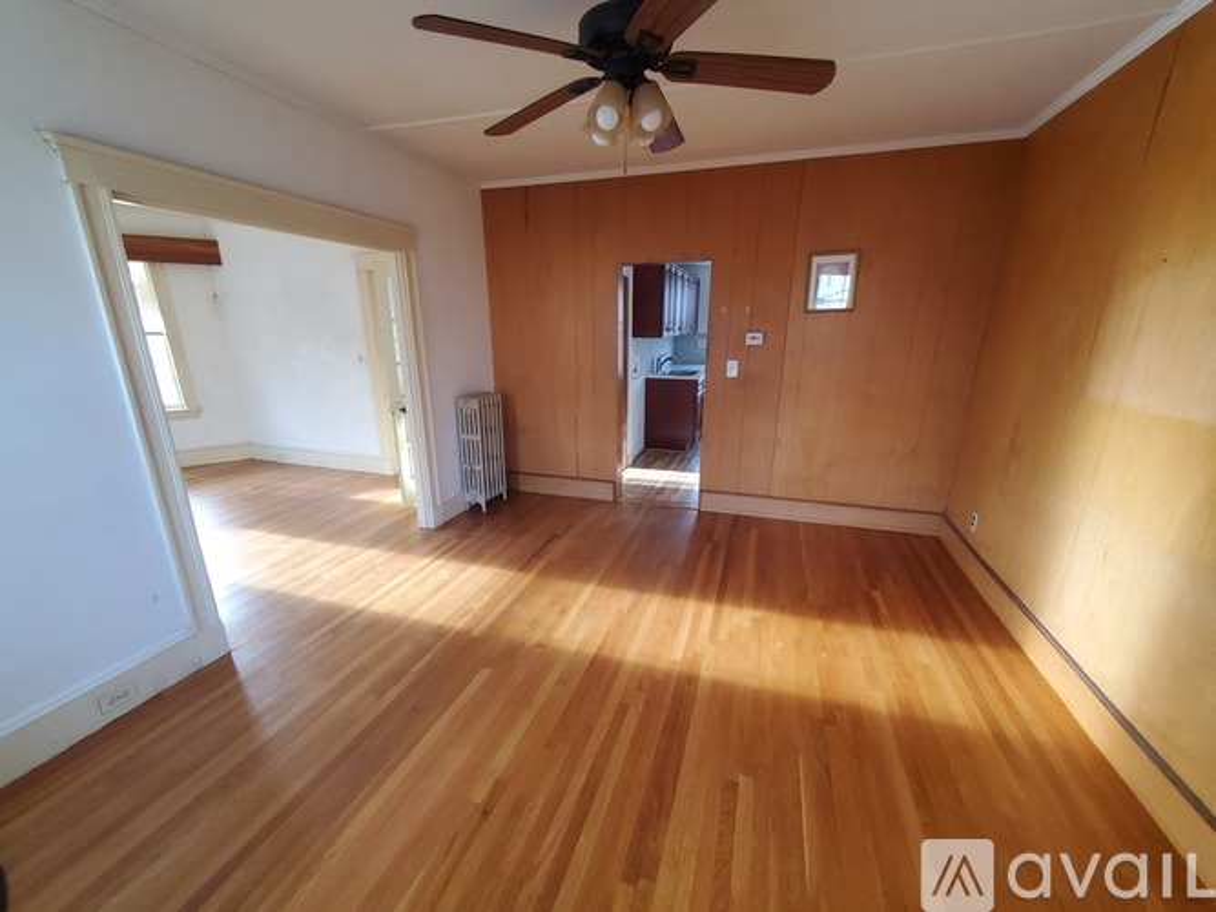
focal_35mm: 13
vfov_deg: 89.9
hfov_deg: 106.2
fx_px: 457
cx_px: 608
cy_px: 456
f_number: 2.2
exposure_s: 1/59
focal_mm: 1.8
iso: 400
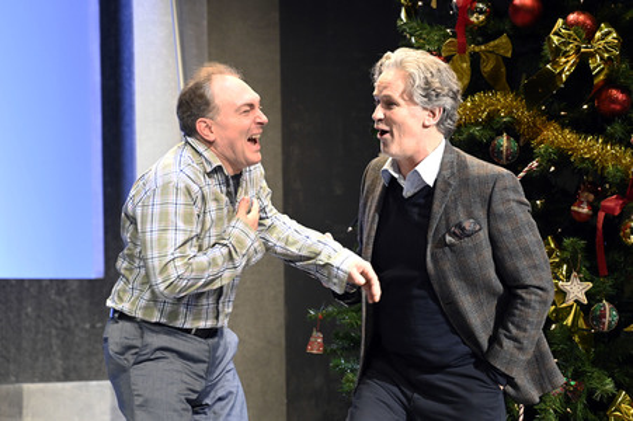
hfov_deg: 5.6
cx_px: 316
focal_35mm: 370
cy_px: 210
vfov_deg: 3.7
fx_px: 6501
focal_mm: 370
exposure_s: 1/250
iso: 6400
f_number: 5.6
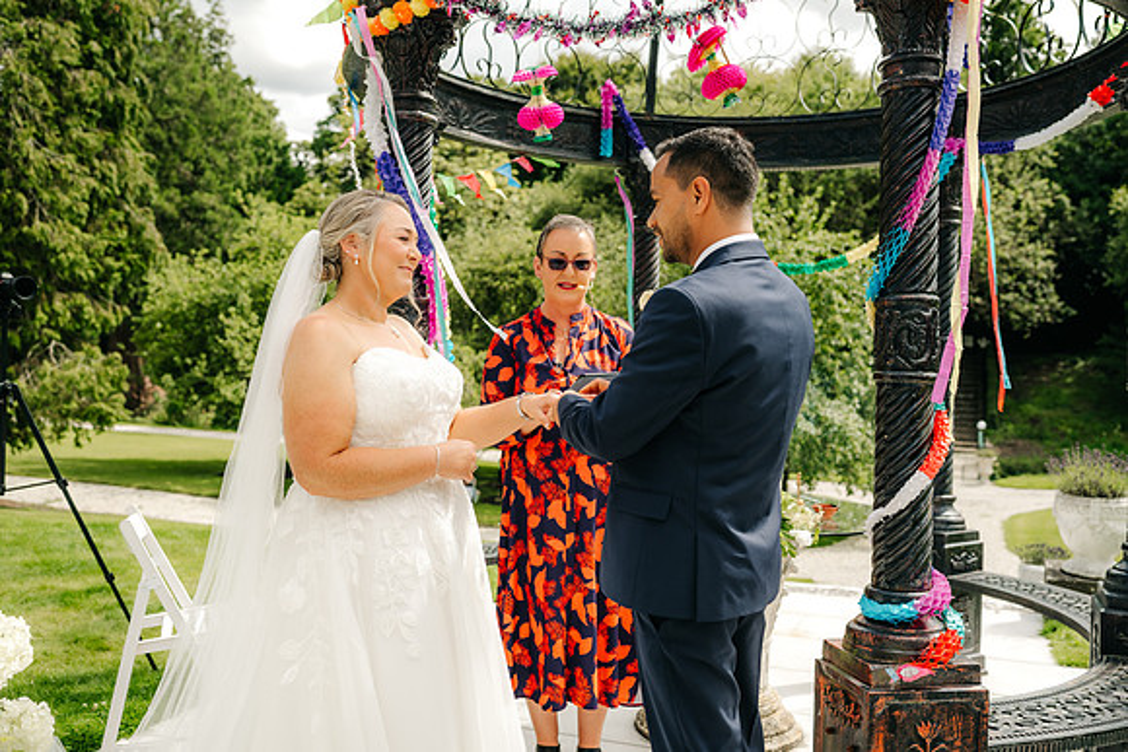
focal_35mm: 35
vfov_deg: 37.9
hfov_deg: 54.4
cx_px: 564
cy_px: 376
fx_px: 1097
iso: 100
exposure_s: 1/640
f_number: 3.5
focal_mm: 35
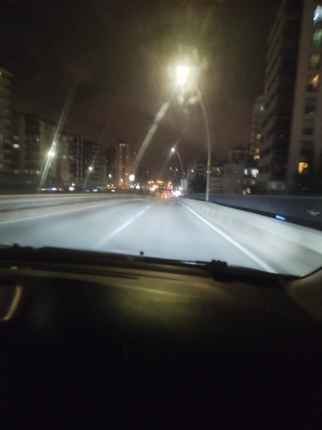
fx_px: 298
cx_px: 161
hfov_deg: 56.8
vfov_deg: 71.6
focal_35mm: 24
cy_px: 215
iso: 2000
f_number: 1.7
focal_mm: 5.31
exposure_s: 1/10
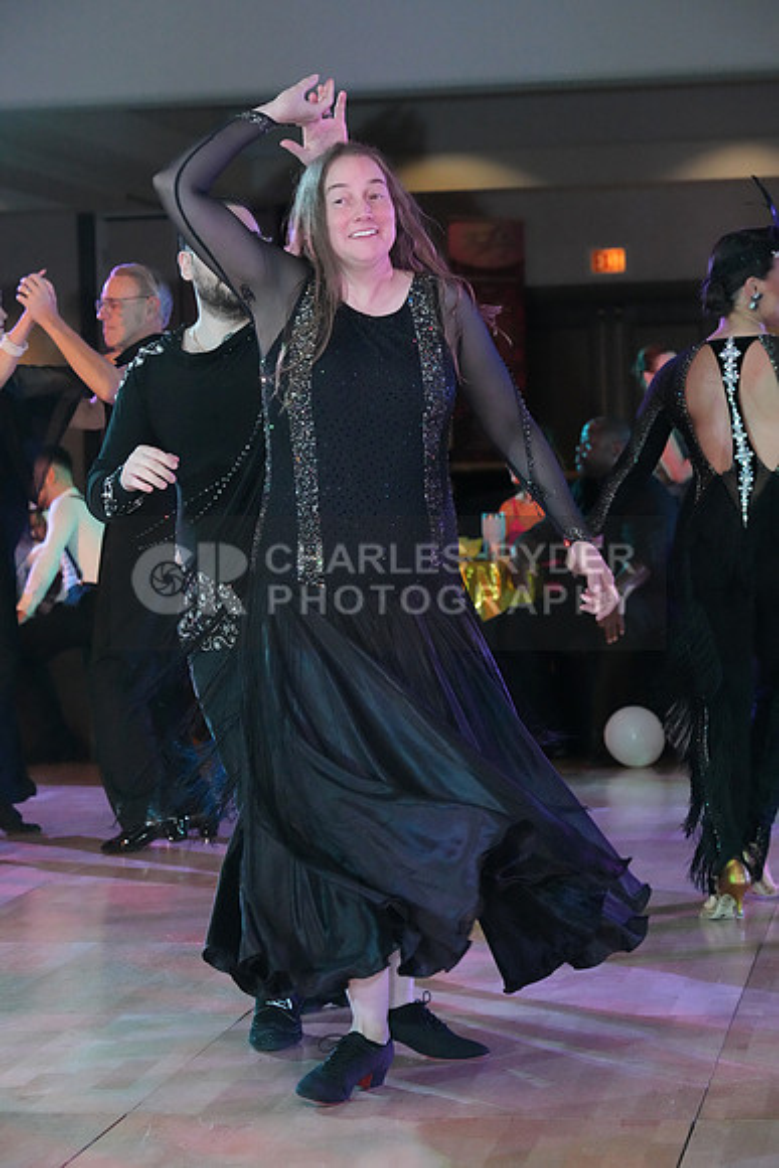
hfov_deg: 14.1
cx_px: 390
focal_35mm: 97
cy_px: 584
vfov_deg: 21.0
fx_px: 3146
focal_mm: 97
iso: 10000
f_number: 6.3
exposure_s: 1/250
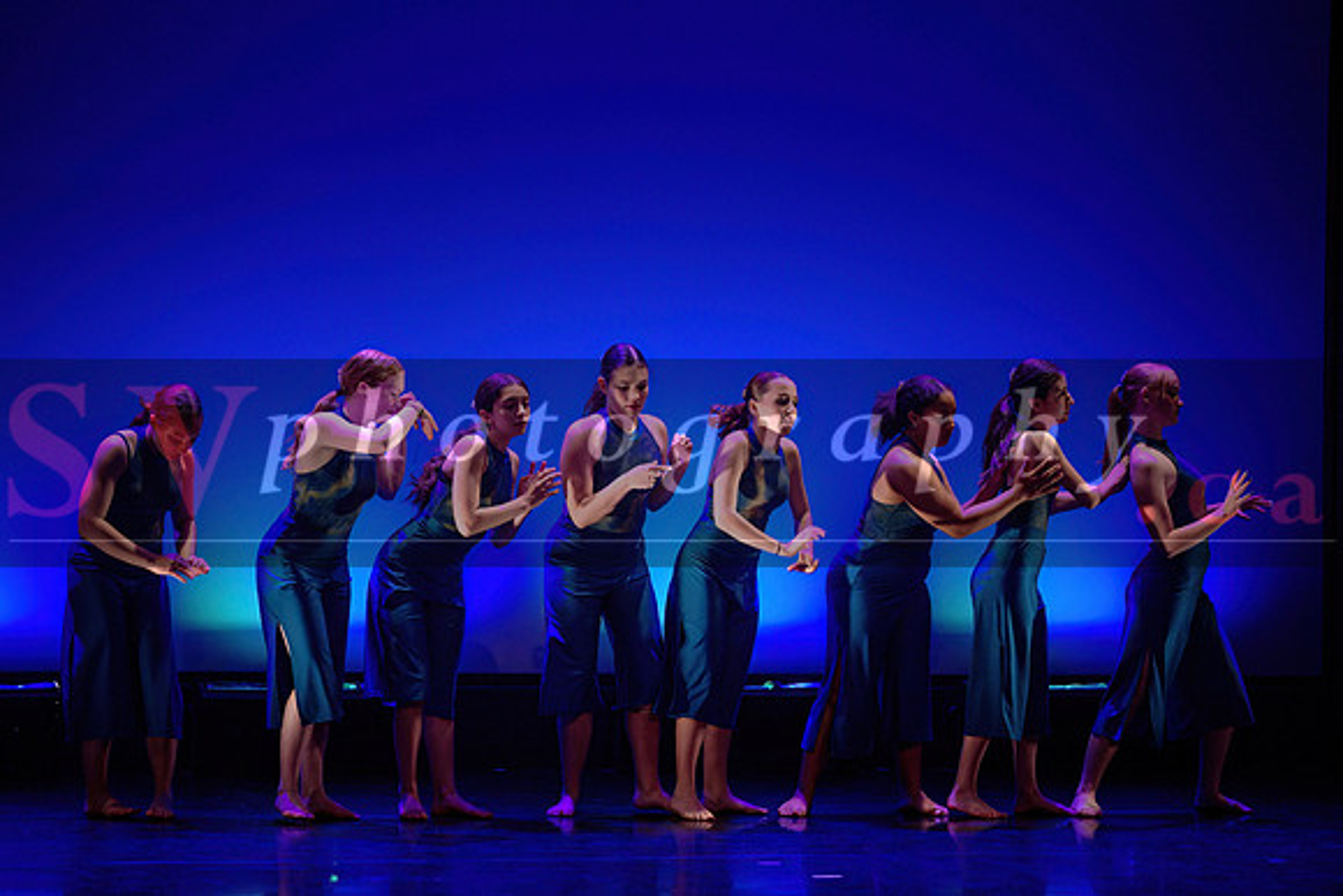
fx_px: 4851
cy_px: 448
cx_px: 672
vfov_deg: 10.6
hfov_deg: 15.8
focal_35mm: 130
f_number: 2.8
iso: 1600
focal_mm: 130
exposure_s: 1/400
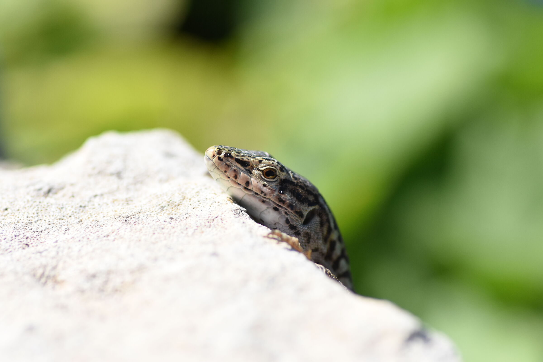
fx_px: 2262
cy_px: 181
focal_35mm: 150
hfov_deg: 13.7
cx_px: 272
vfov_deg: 9.1
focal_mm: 100
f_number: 4.8
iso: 1000
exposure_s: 1/8000
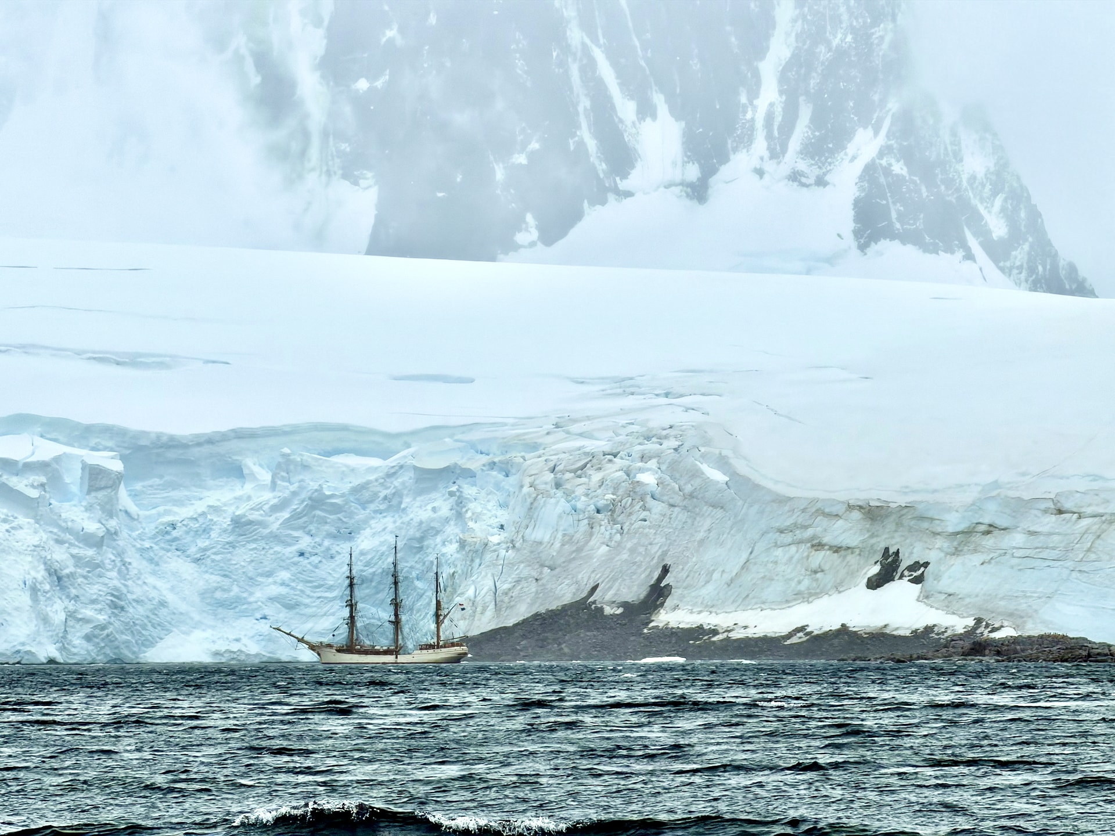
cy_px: 418
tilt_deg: +2.5
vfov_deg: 7.4
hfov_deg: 9.9
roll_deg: +0.1
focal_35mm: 200
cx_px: 558
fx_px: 6442
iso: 16
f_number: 2.8
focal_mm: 16.89
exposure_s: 1/812
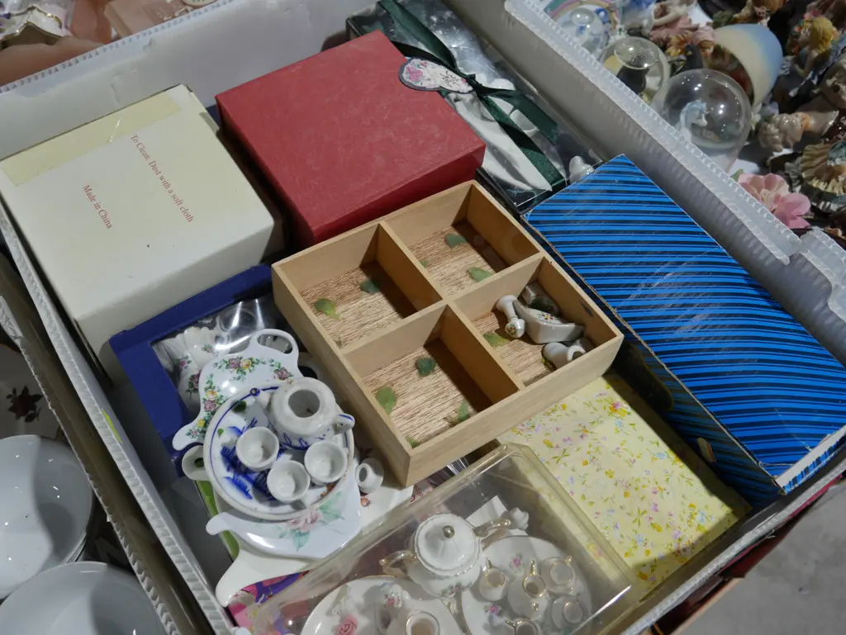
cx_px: 423
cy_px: 318
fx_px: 880
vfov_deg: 39.7
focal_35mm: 36
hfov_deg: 51.3
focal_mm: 18
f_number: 4
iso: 200
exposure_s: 1/80
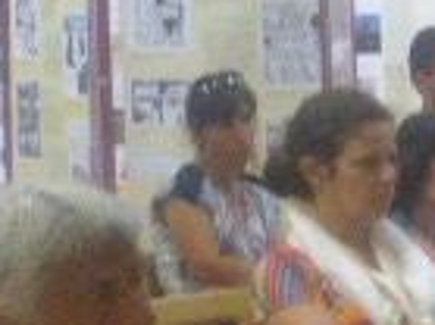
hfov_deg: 11.1
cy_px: 294
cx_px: 519
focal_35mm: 175
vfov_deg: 8.4
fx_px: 2197
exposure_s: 1/30
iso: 800
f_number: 3.1
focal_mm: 6.8
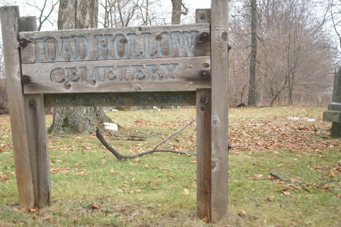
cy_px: 99
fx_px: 669
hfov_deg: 28.5
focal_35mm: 71
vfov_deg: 19.3
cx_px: 123
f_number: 3.5
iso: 160
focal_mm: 35
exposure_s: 1/60
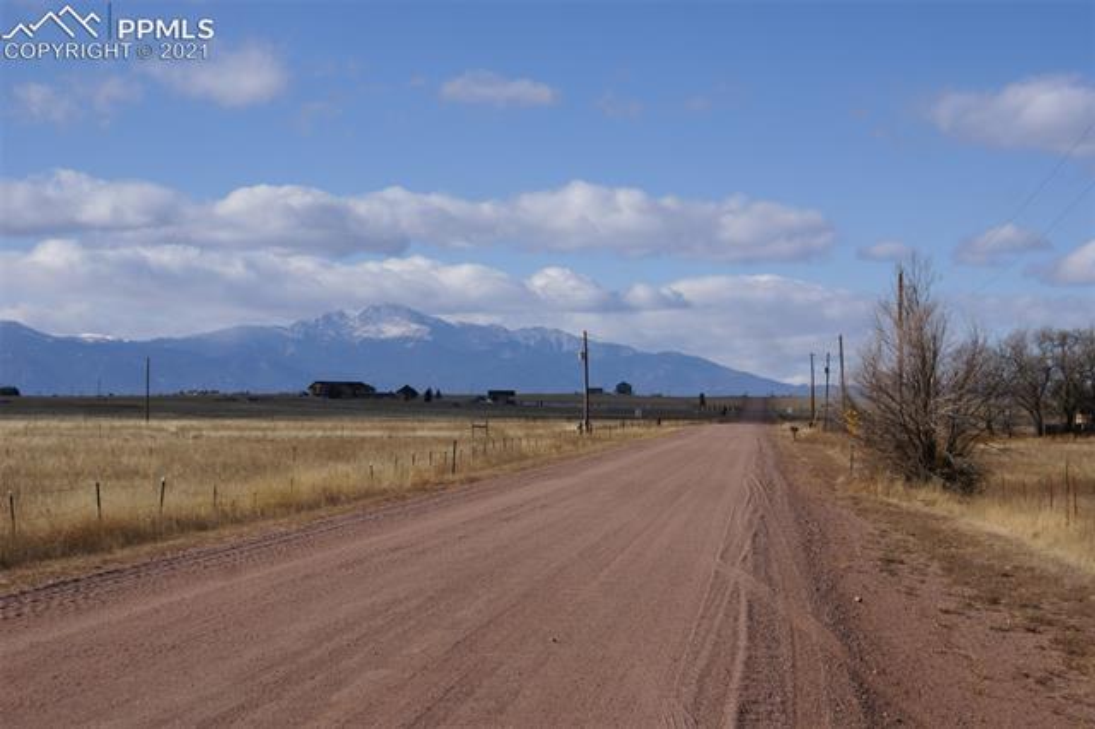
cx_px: 548
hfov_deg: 19.5
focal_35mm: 105
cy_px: 364
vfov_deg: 13.0
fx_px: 3192
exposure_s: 1/320
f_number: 9
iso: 100
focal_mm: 70
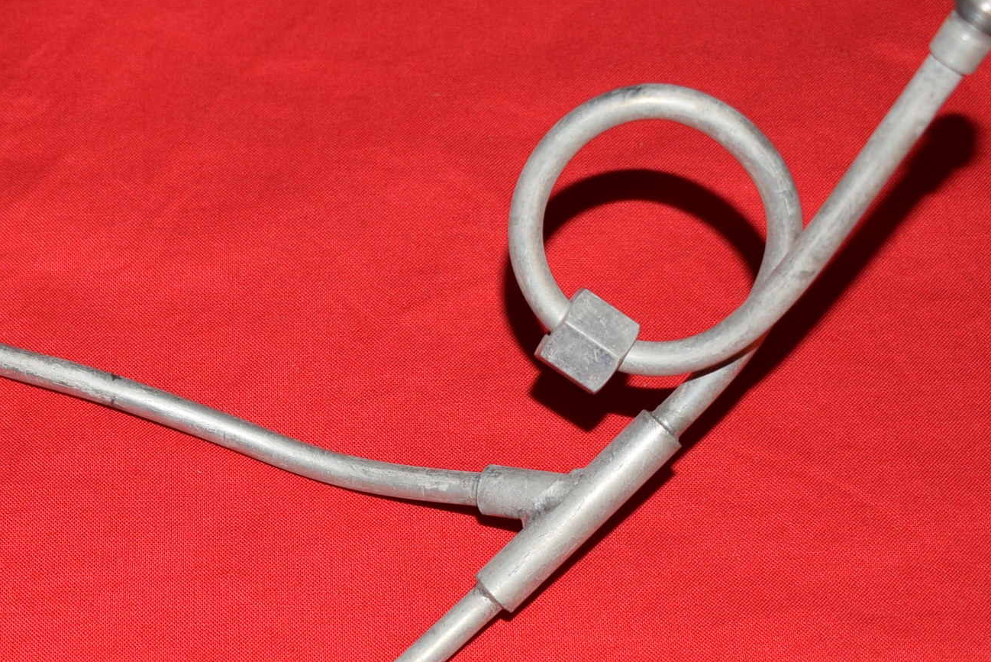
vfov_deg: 16.4
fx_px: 2286
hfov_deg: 23.9
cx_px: 136
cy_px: 526
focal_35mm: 83
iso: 400
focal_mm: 24
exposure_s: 1/125
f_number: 5.6
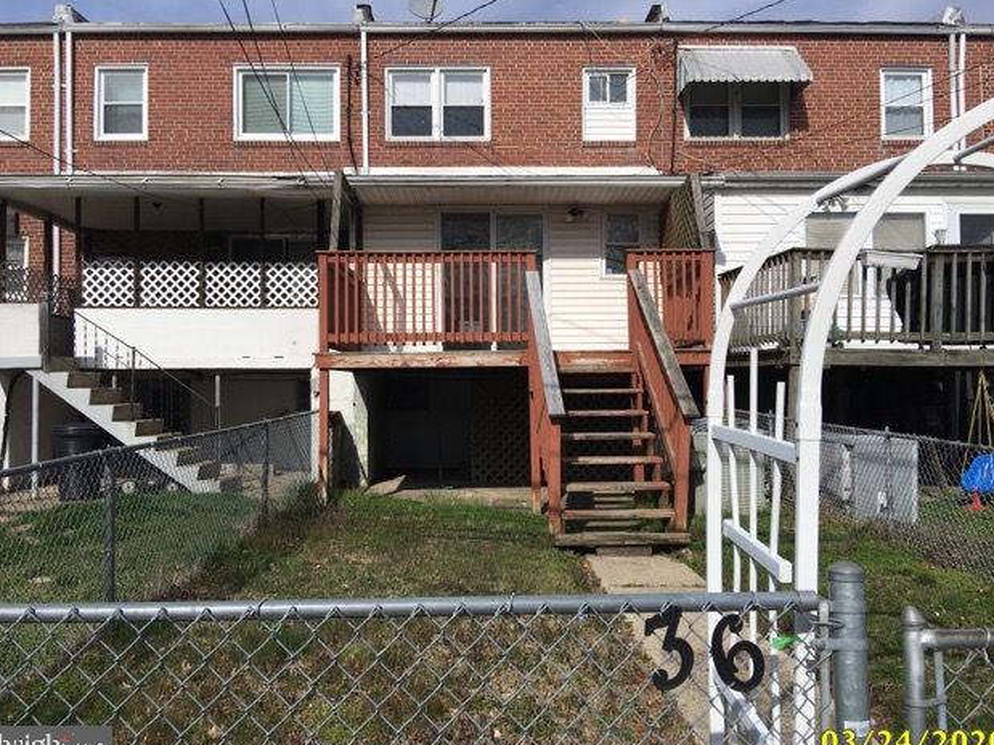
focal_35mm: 30
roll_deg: -0.2
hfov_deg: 60.0
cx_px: 501
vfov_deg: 46.8
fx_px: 861
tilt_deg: +1.8
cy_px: 382
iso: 25
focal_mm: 4.15
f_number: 2.2
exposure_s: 1/3344
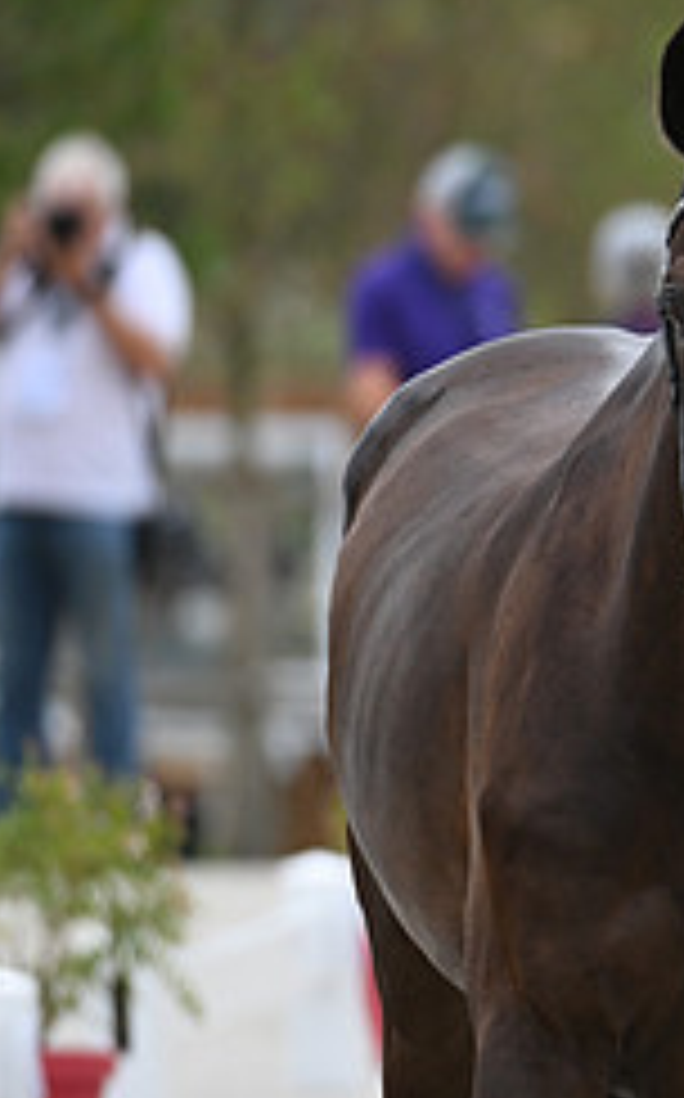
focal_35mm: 970
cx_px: 1292
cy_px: 457
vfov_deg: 2.2
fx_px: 29000
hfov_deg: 1.3
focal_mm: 400
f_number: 5.6
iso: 640
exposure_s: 1/1600
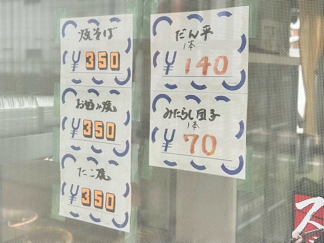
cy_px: 122
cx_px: 162
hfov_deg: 67.3
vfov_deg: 53.1
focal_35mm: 26
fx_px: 243
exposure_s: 1/949
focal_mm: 5.7
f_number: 1.5
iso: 50
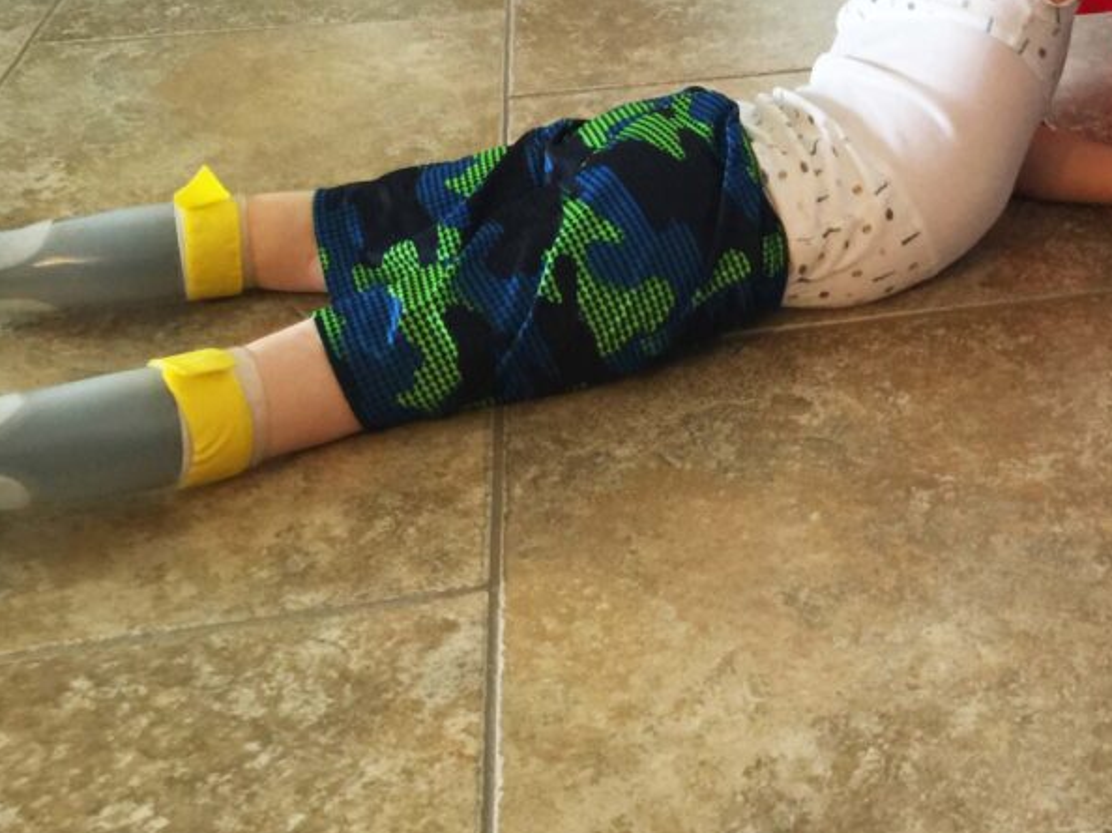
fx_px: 1606
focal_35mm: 50
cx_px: 893
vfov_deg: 28.5
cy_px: 172
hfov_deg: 36.9
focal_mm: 4.15
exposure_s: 1/4
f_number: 2.2
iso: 64
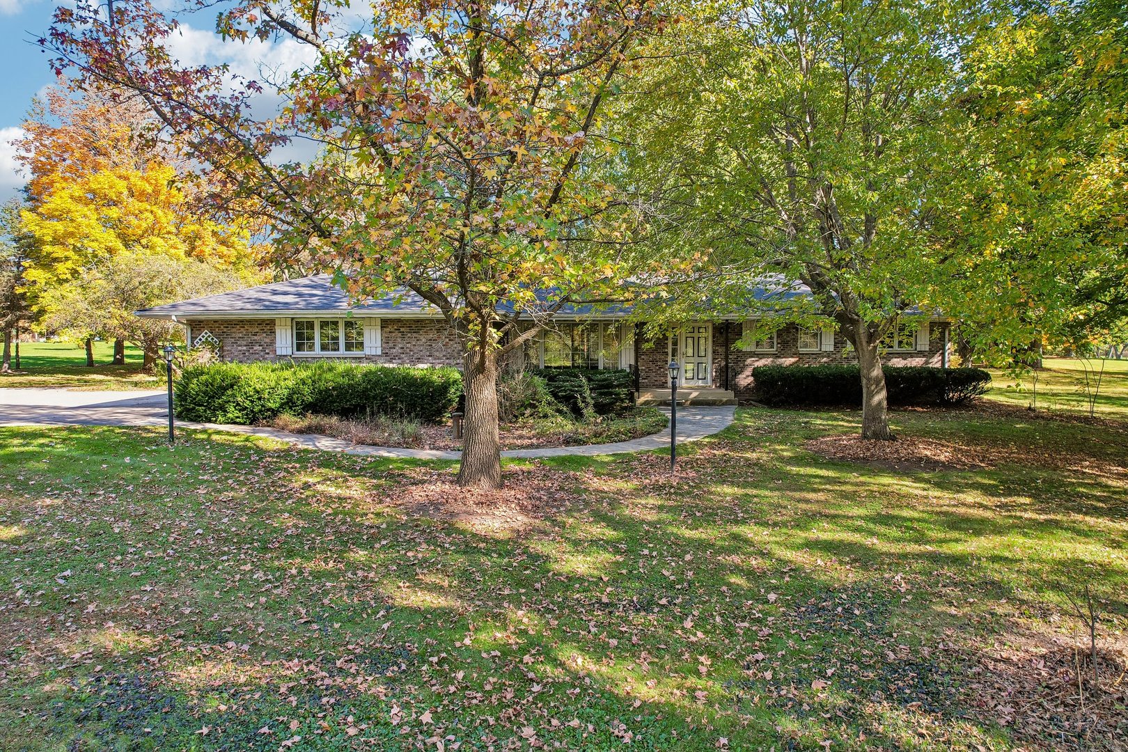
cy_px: 376
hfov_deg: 78.6
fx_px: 689
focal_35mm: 22
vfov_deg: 57.2
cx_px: 564
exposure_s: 1/320
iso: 110
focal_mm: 8.4
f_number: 2.8
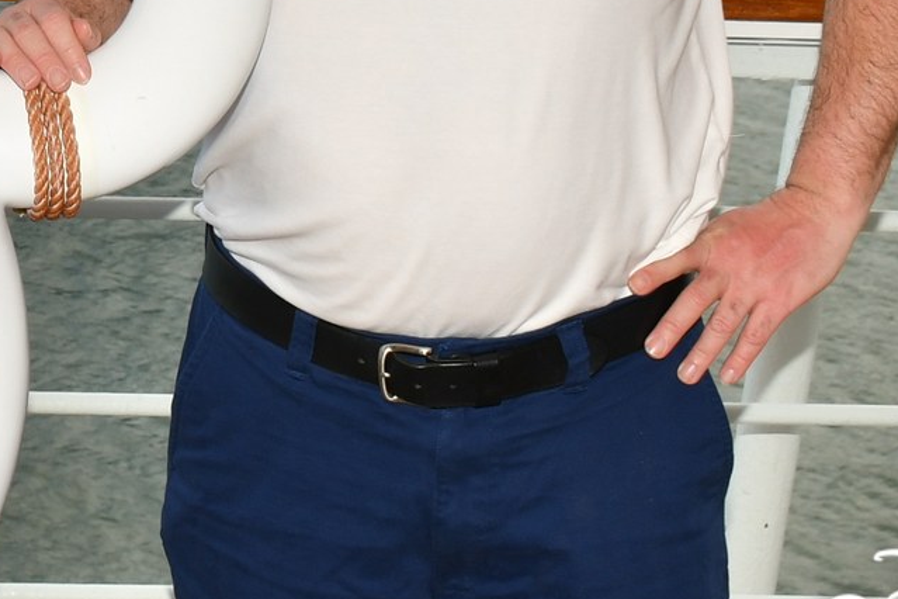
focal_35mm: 124
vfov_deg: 10.8
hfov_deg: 15.8
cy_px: -134
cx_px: -245
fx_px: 3093
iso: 200
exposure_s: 1/125
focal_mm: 22
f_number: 9
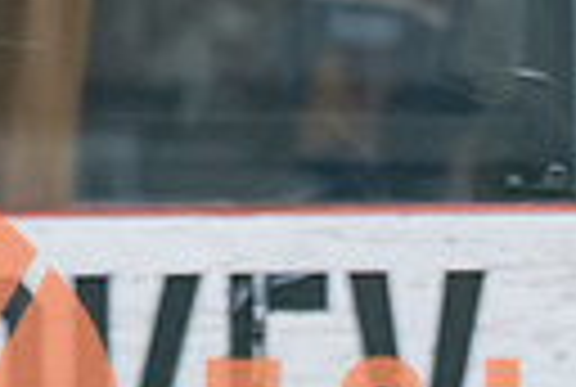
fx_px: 17048
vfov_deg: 1.3
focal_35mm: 1063
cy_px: 497
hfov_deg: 1.9
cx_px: 1282
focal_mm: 130
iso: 2000
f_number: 2.8
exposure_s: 1/640
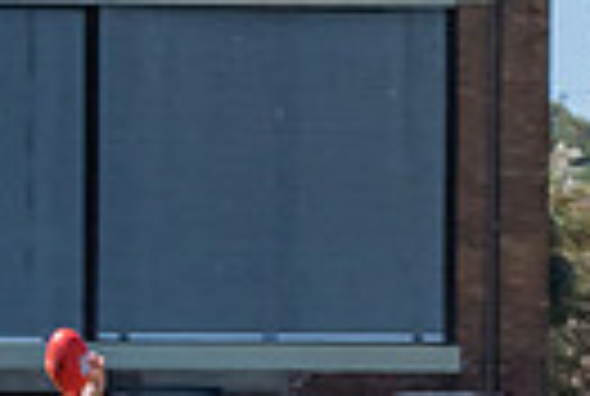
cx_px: -135
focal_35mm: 994
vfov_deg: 1.4
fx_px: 16328
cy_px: 655
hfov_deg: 2.1
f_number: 11
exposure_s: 1/1600
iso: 800
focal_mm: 150
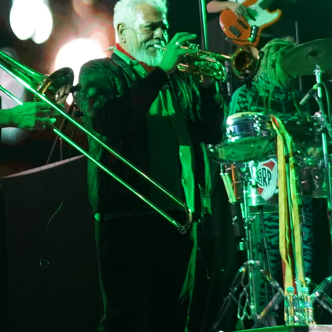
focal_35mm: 138
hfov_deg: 12.6
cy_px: 50
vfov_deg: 12.6
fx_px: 1497
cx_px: 113
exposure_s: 1/160
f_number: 4
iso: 5000
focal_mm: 35
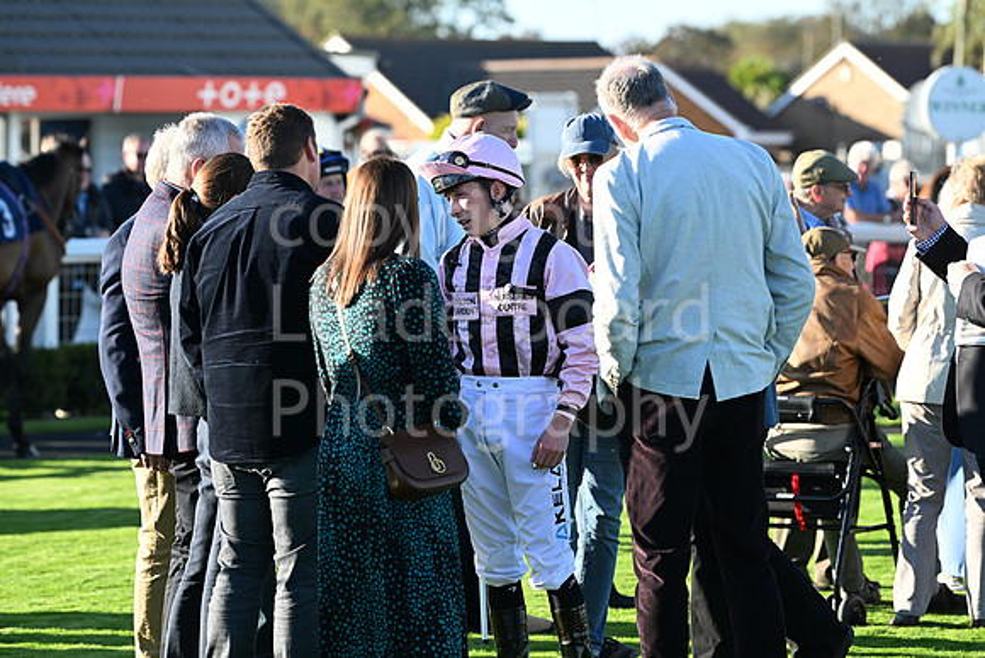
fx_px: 5473
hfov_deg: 10.3
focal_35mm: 200
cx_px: 492
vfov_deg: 6.9
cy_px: 329
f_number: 5.6
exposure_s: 1/500
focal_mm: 200
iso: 400
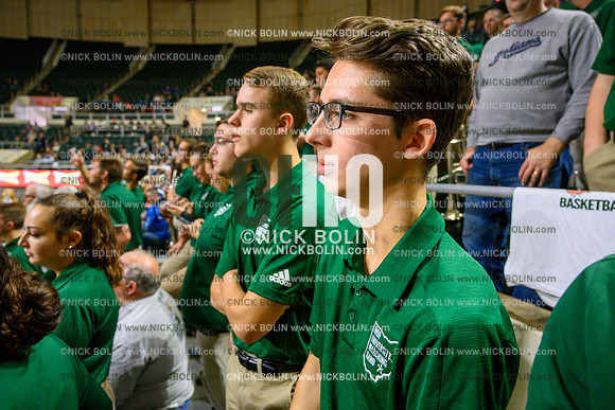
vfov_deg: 53.2
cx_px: 308
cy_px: 205
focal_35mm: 24
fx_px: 410
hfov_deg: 73.7
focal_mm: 24
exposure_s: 1/200
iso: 3200
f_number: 4.5
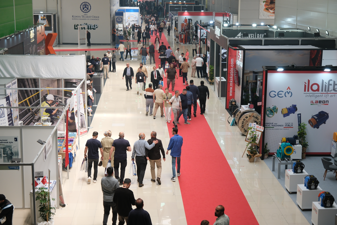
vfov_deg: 20.6
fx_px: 618
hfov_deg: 30.5
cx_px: 168
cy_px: 112
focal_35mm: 66
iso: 640
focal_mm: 44.1
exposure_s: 1/640
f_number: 2.8
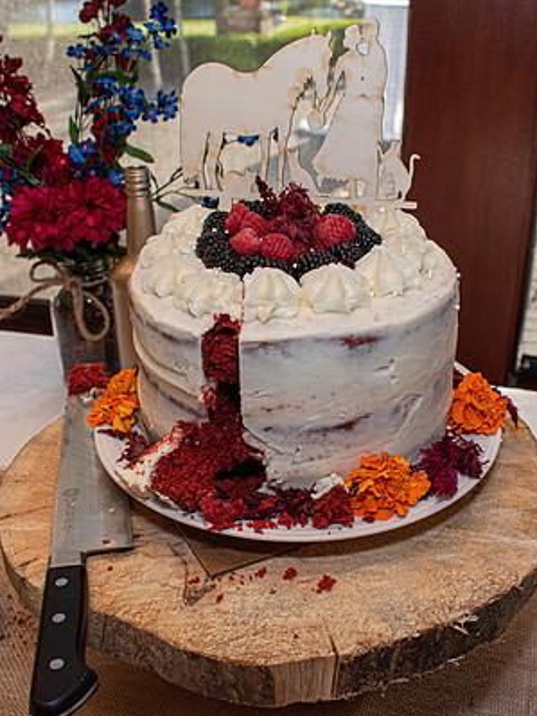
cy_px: 350
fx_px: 828
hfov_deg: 35.9
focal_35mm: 40
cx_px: 259
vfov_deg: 46.8
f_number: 5
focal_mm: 18
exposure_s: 1/100
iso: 800
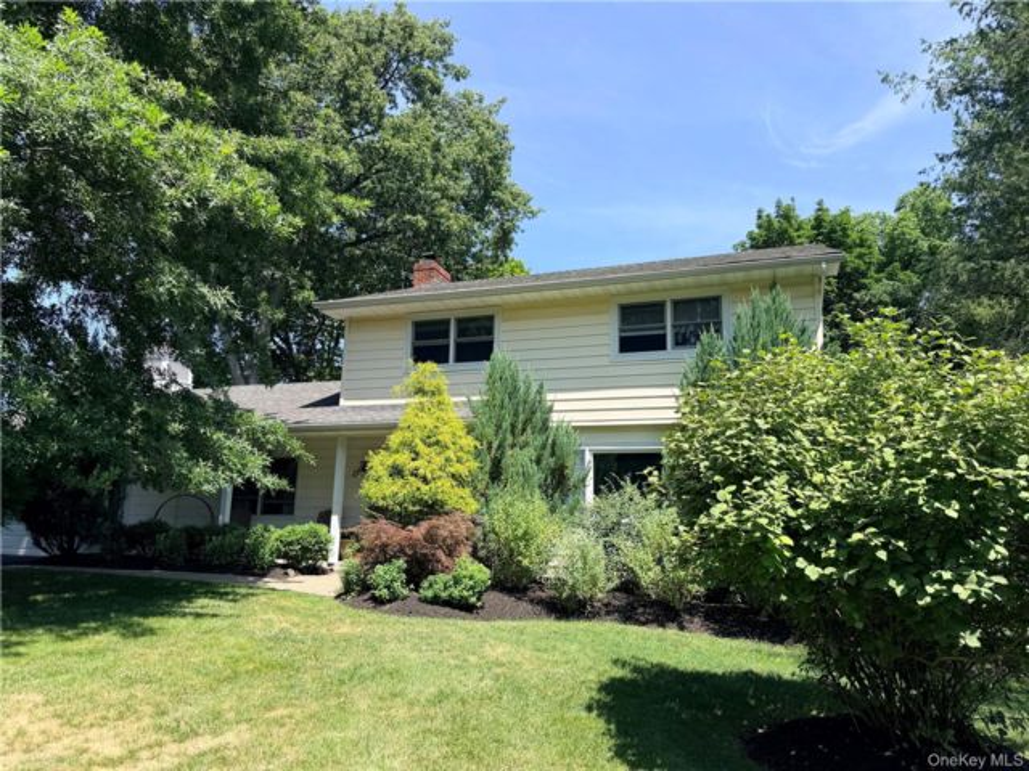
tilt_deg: +11.6
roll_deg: -0.7
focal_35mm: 24
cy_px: 386
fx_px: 713
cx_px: 514
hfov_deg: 71.6
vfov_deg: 56.8
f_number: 1.78
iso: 80
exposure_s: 1/2000
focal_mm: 6.76
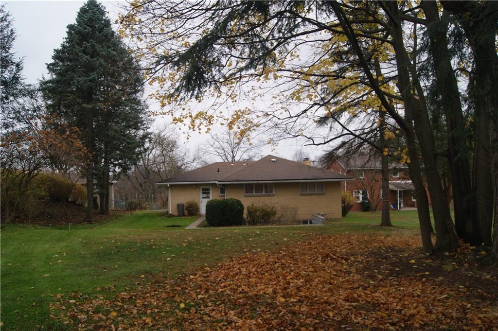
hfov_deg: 67.4
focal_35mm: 27
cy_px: 166
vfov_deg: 47.9
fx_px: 373
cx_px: 249
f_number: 5.6
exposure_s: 1/50
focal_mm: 18
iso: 100
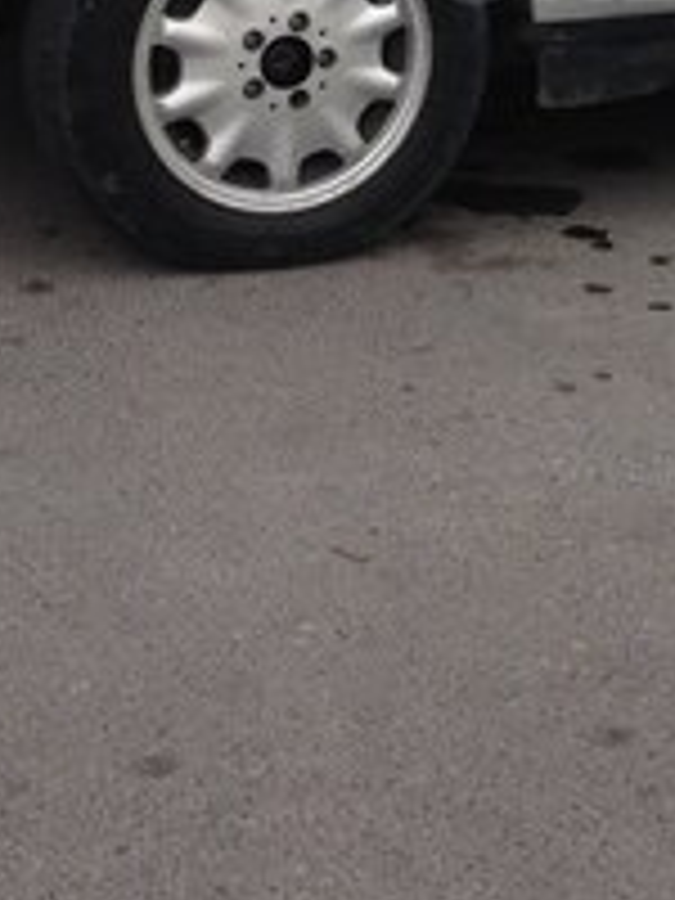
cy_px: -50
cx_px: 693
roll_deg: +0.1
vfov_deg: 21.5
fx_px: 2262
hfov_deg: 16.6
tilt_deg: -11.5
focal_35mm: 87
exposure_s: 1/298
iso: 50
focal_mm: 4.28
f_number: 2.4
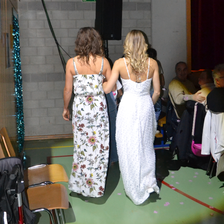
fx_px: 351
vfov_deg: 35.0
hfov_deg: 35.4
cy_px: 71
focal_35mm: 48
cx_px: 115
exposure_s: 1/60
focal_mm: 20
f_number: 3.8
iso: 3200
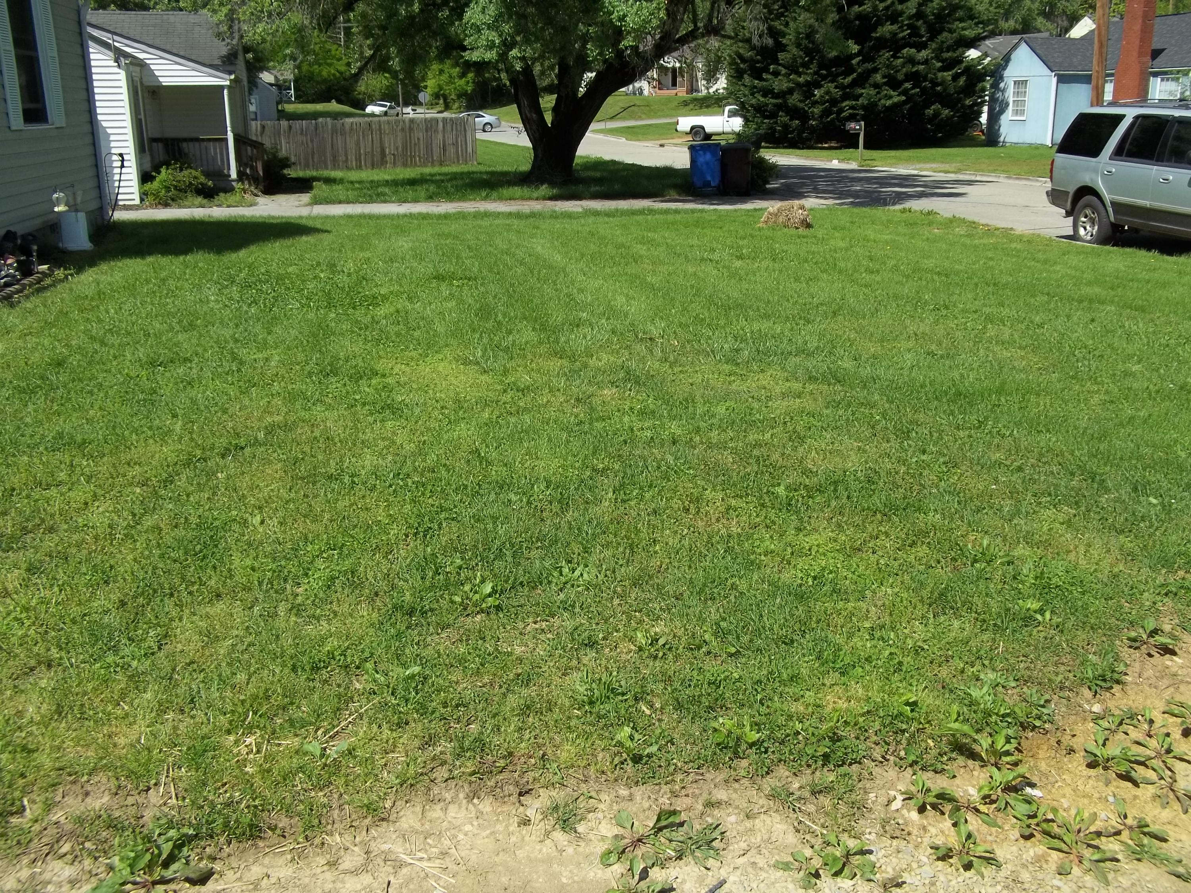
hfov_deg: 56.8
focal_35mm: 32
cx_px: 596
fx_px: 1101
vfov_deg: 44.2
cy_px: 446
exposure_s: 1/160
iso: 64
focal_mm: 5.7
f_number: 8.8
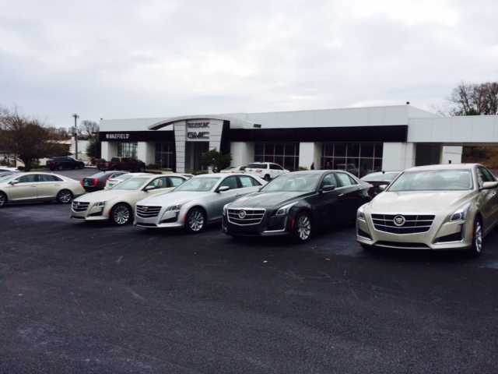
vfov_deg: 46.8
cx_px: 249
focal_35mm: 30
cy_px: 187
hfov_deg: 60.0
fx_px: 432
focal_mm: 4.12
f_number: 2.2
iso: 32
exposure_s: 1/1642
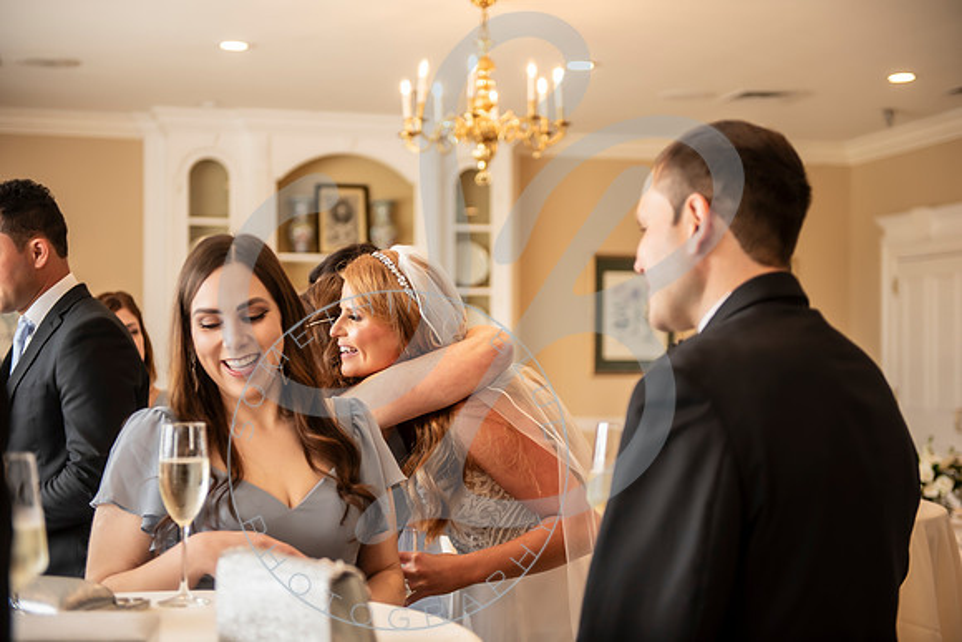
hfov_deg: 34.5
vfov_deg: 23.4
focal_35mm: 58
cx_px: 481
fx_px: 1550
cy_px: 321
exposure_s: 1/160
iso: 400
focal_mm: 58
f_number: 2.8
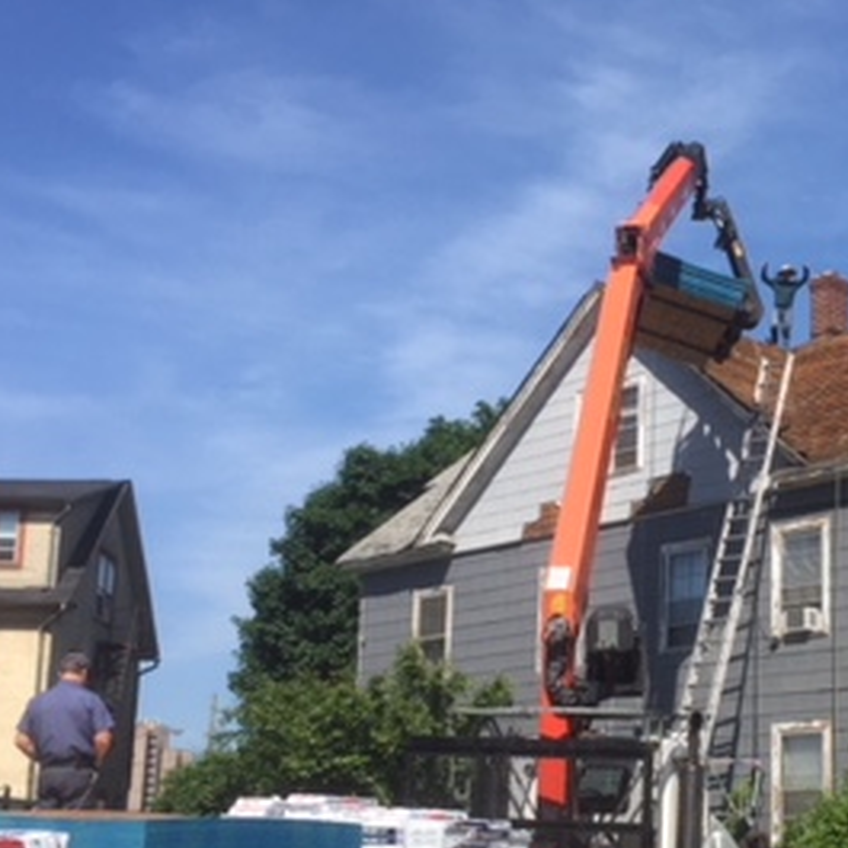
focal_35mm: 62
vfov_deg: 27.5
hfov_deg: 27.0
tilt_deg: +11.0
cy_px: 586
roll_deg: -2.0
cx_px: 726
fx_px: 1718
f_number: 2.2
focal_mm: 4.15
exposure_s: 1/1883
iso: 32
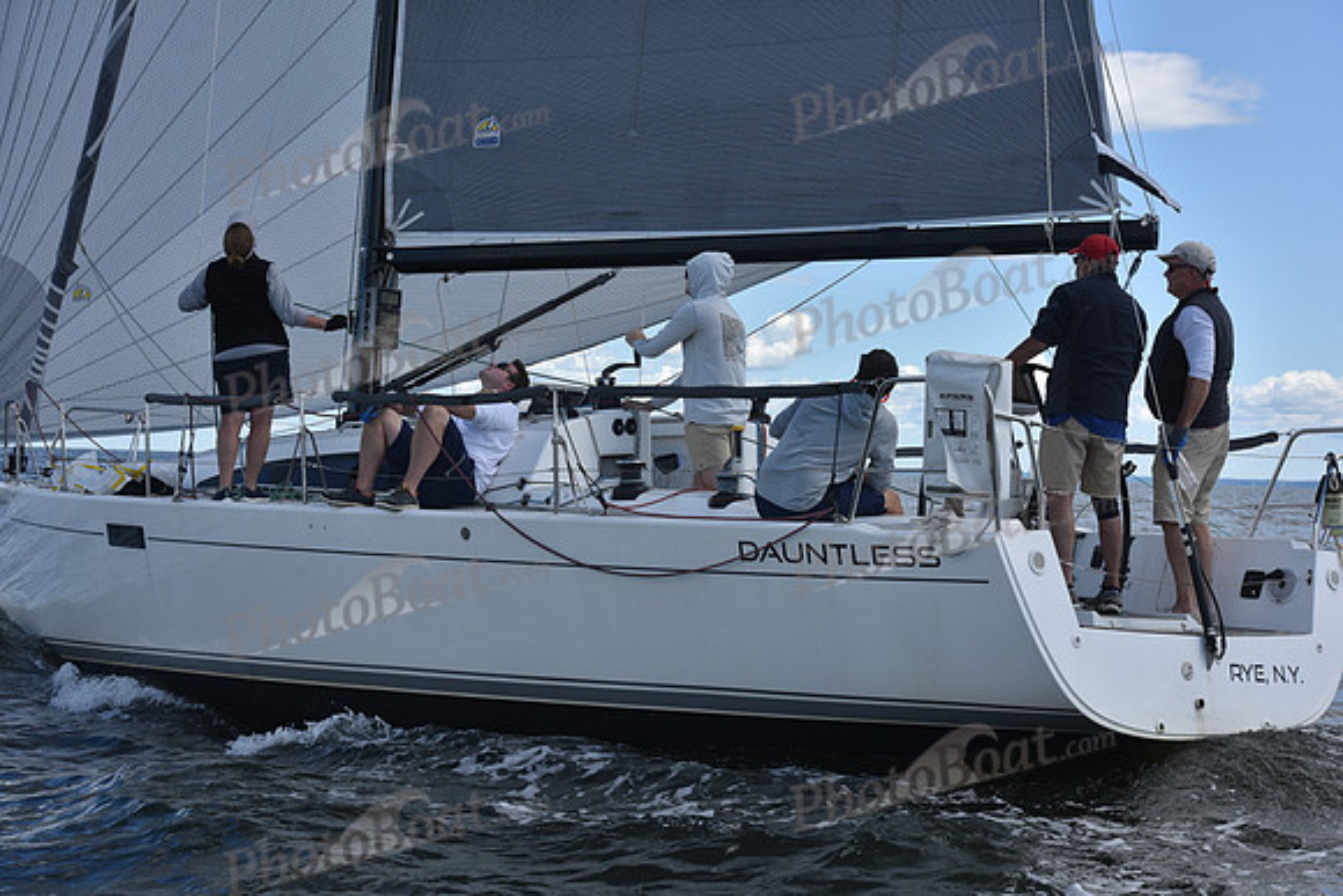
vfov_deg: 19.5
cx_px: 672
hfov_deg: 28.8
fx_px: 2612
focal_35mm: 70
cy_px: 448
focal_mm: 70
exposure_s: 1/800
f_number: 8
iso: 250
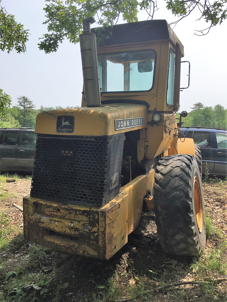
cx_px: 114
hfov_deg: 48.2
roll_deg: +1.6
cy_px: 151
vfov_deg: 61.7
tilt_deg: -2.5
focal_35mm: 29
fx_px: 254
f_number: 2.2
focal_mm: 4.15
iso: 25
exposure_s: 1/1304
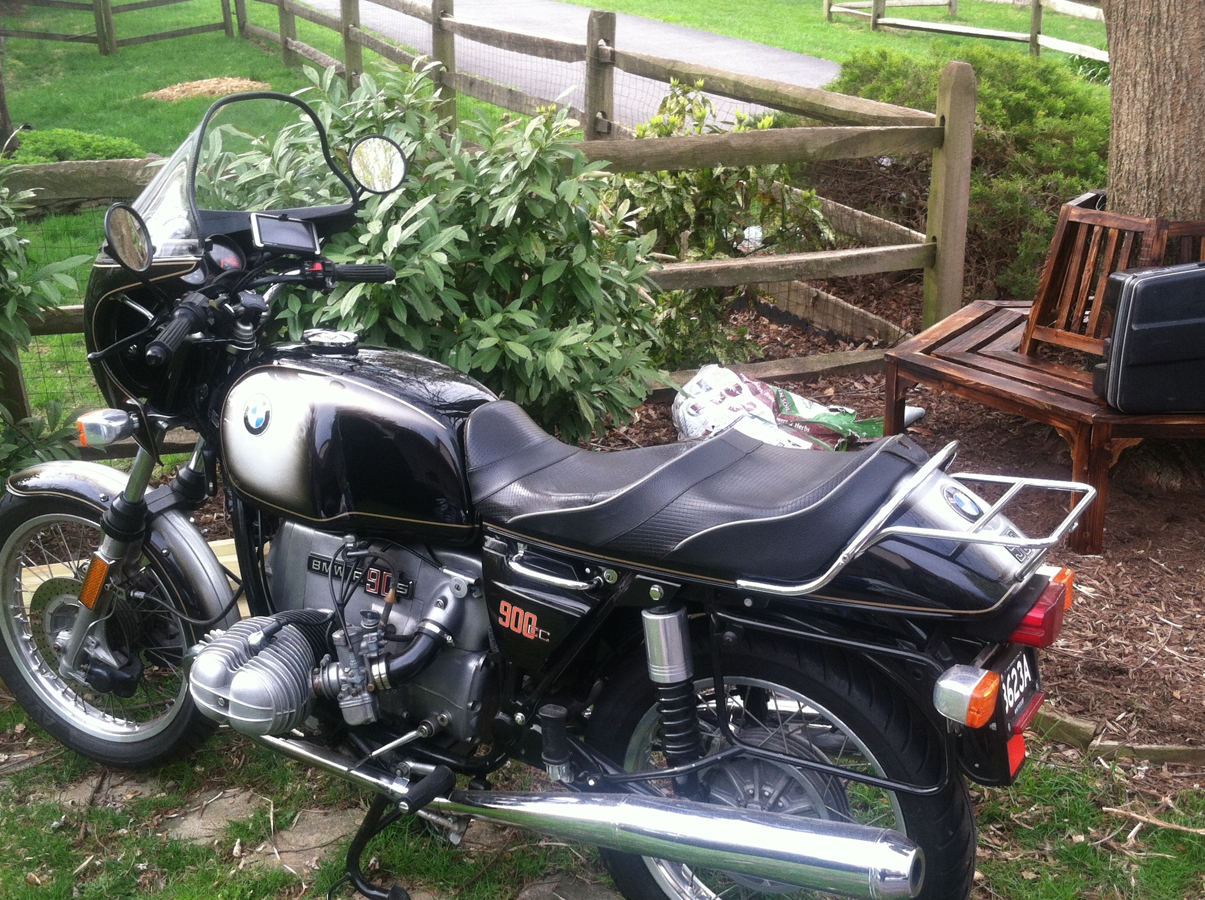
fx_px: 1529
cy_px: 505
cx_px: 583
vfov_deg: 32.8
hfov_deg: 43.0
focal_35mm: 44
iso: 100
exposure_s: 1/120
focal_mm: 3.85
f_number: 2.8
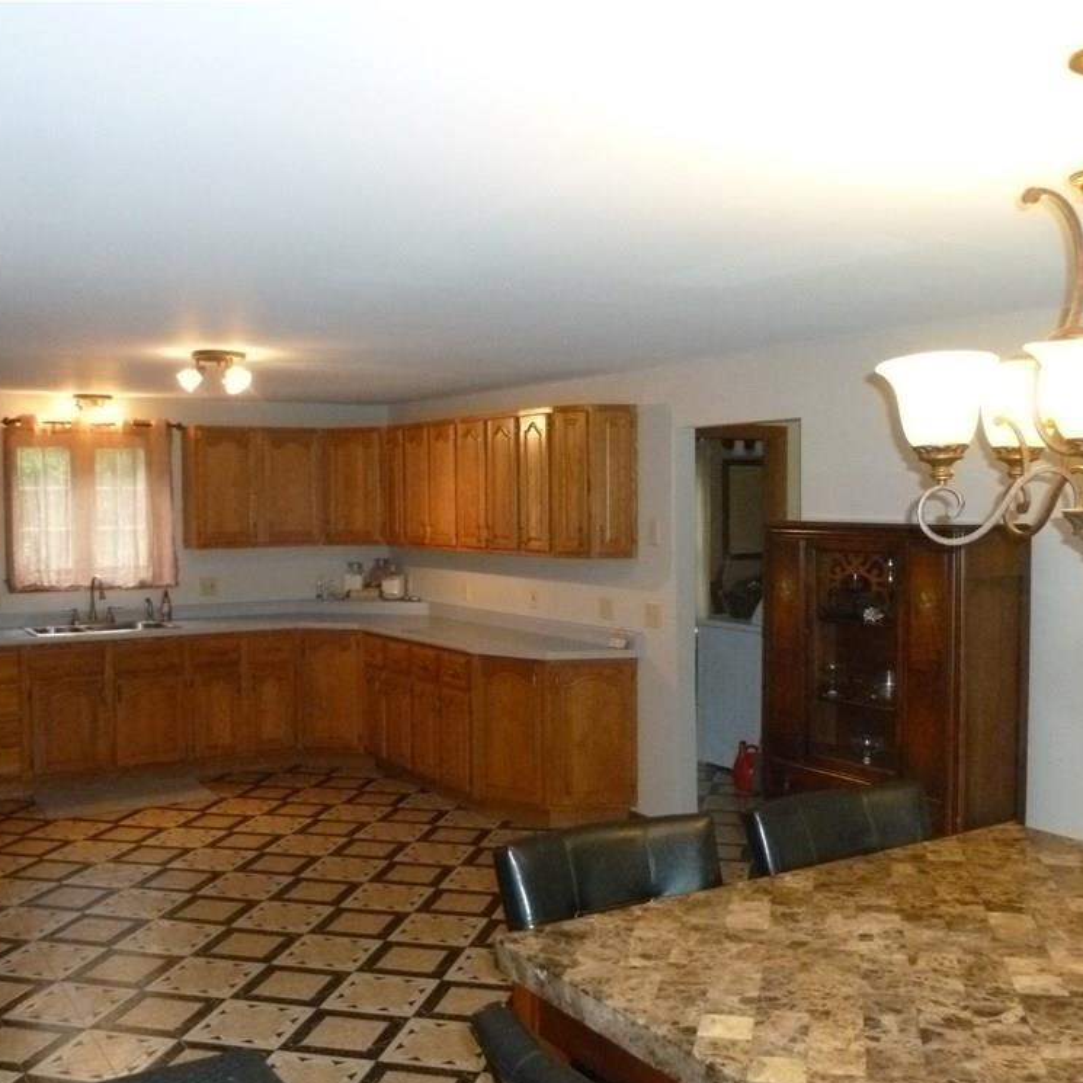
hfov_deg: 48.4
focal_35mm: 34
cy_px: 557
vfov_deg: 48.4
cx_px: 536
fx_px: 1203
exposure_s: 1/60
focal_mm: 5
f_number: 3.3
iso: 500
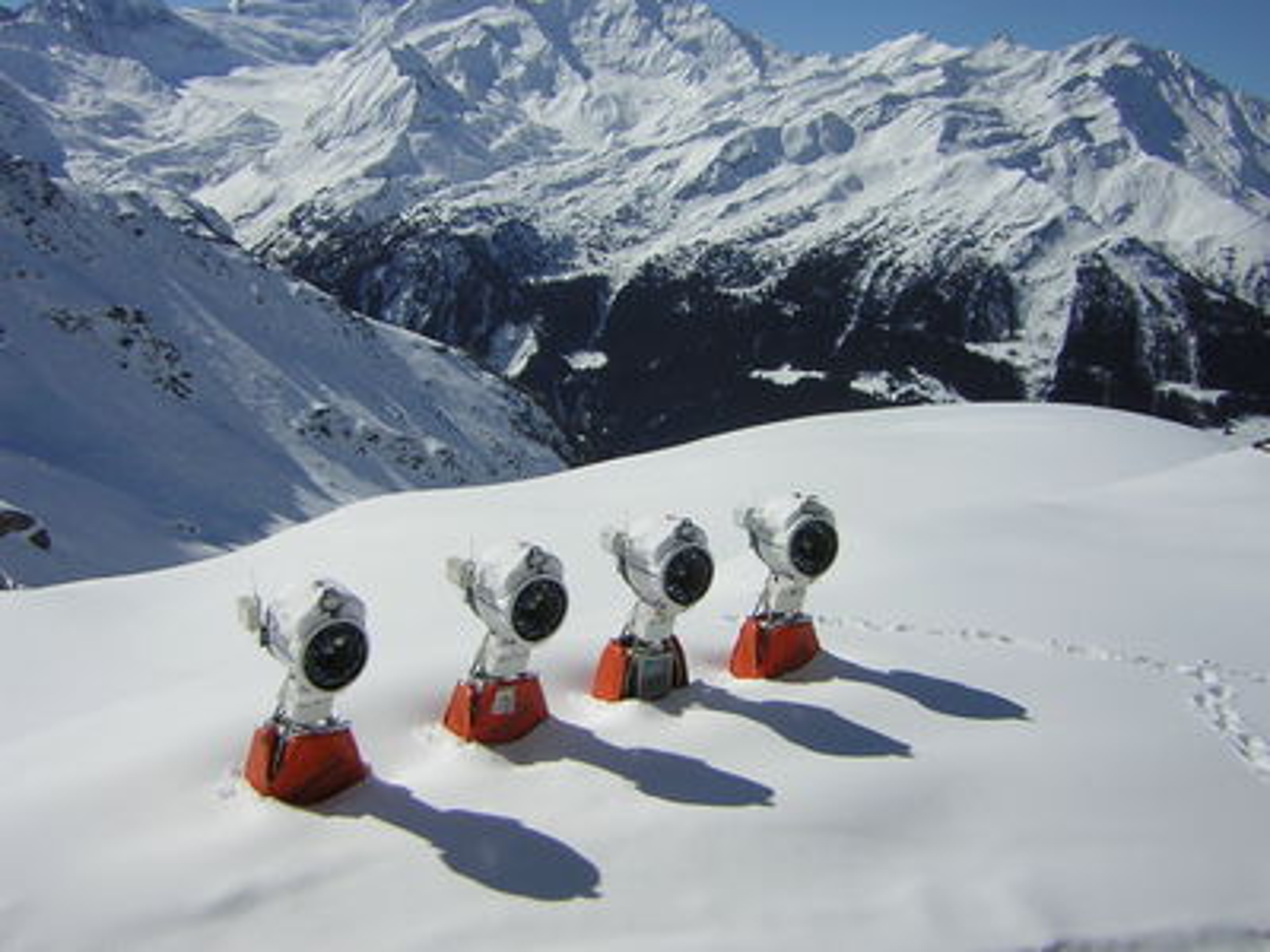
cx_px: 635
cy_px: 476
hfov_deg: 51.4
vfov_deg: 39.7
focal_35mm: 36
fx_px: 1321
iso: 50
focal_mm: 4.7
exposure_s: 1/1330
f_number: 5.2
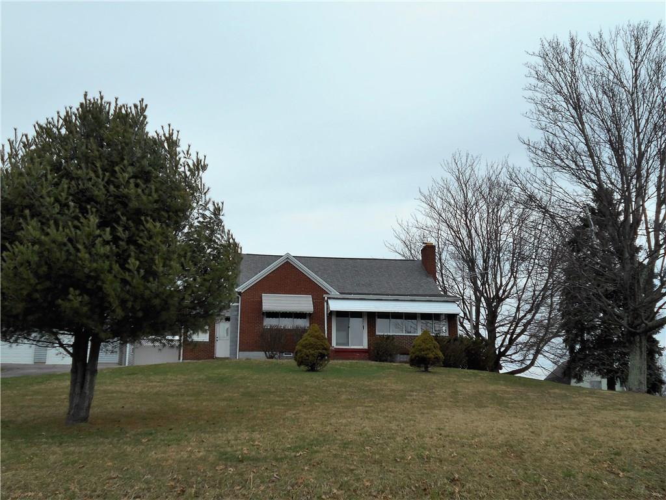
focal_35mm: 37
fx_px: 712
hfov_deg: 50.1
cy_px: 250
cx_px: 333
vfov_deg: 38.7
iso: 80
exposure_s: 1/500
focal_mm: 6.7
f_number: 3.9
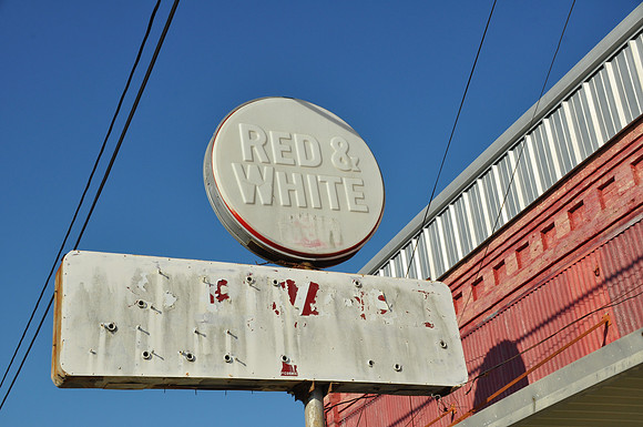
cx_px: 322
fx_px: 1017
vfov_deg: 23.7
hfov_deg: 35.1
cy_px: 214
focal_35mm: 57
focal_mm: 38
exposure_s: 1/200
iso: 200
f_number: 14
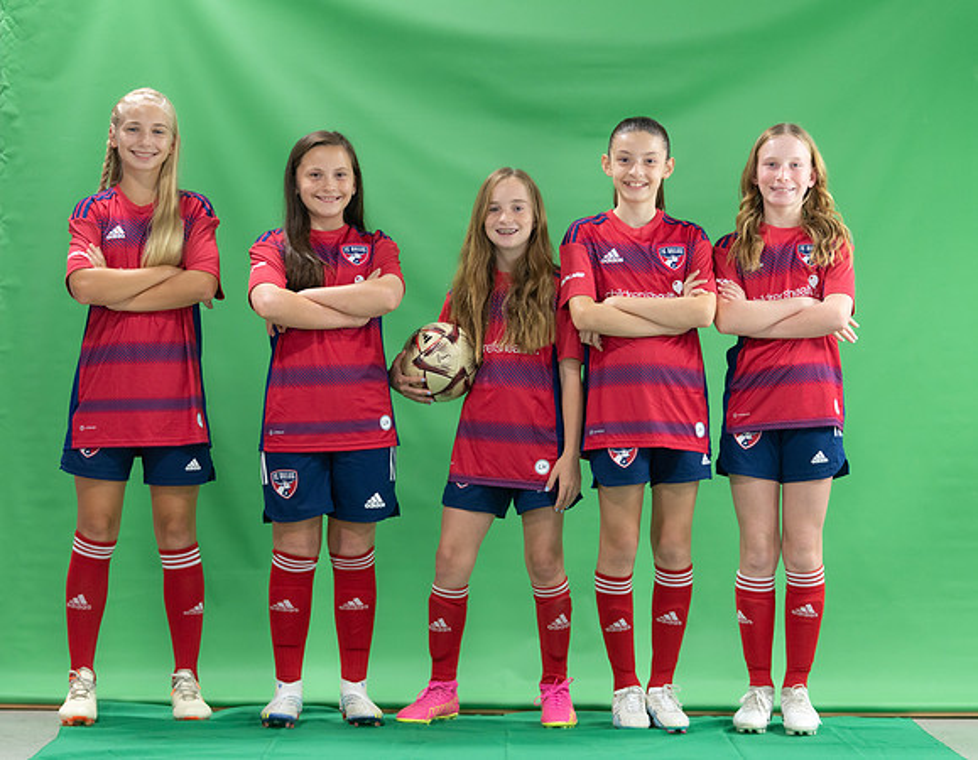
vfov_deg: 17.6
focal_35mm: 86
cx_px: 472
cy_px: 394
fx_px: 2451
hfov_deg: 22.6
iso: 1000
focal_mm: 70
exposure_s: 1/250
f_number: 2.8
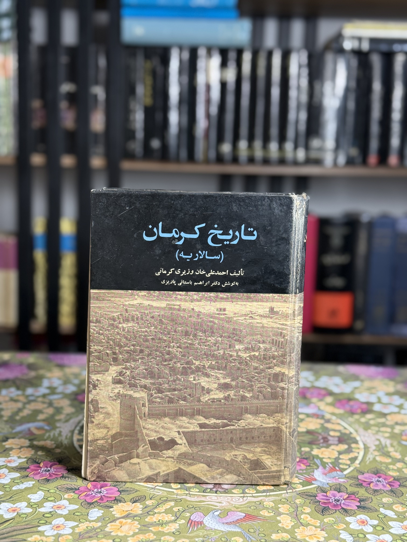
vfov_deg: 39.7
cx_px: 204
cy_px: 271
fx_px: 752
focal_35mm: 48
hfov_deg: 30.3
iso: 160
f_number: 1.78
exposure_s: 1/100
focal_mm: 6.76
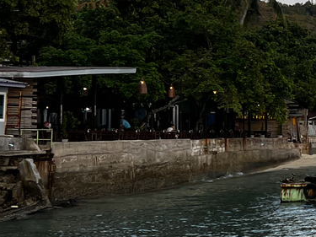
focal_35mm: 111
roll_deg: +0.0
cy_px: 108
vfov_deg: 13.3
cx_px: 590
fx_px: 1013
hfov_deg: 15.1
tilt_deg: +0.7
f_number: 1.5
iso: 50
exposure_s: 1/880
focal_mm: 5.7
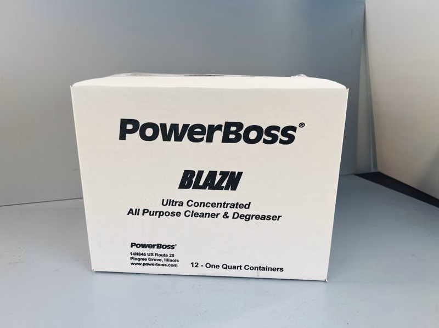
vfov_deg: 53.0
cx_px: 220
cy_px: 164
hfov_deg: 67.4
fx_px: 329
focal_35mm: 26
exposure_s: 1/399
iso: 50
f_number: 1.5
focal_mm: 5.7
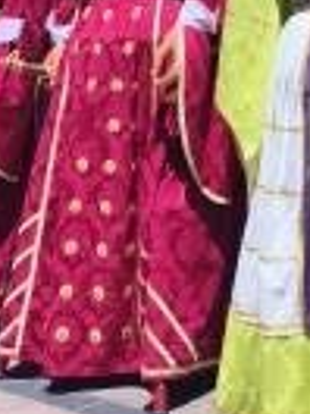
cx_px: 285
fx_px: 931
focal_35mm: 78
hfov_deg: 18.6
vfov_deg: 21.4
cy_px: -191
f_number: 1.7
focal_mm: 6.06
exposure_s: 1/1717
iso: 50
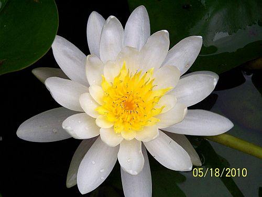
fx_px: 1052
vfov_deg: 10.7
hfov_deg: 14.2
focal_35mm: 139
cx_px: 131
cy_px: 98
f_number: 3.2
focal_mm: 23.1
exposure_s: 1/250
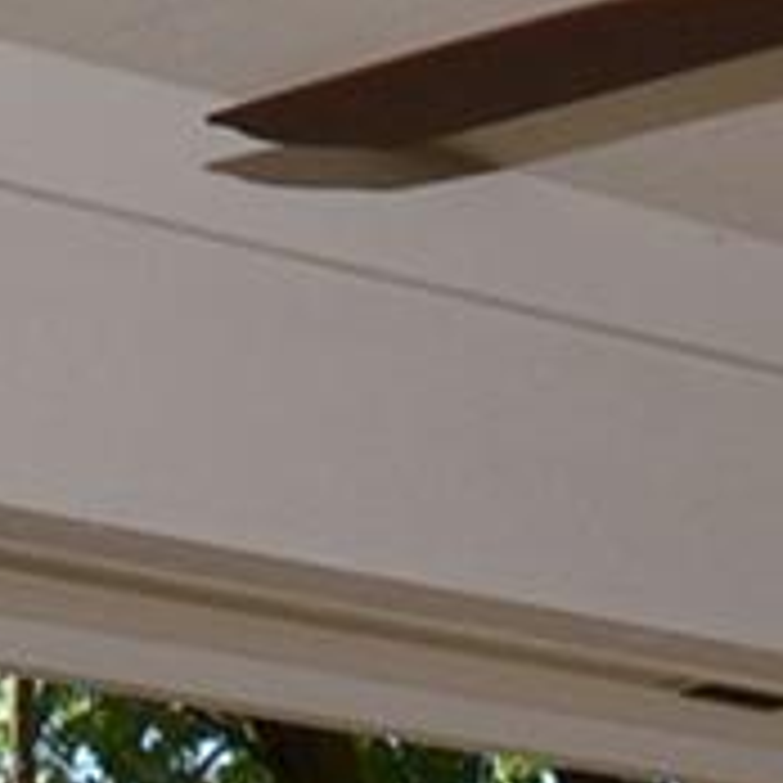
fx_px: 3839
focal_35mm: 150
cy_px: 1735
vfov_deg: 10.4
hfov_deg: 11.6
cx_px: 212
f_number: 5.6
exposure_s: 1/125
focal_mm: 10
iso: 125
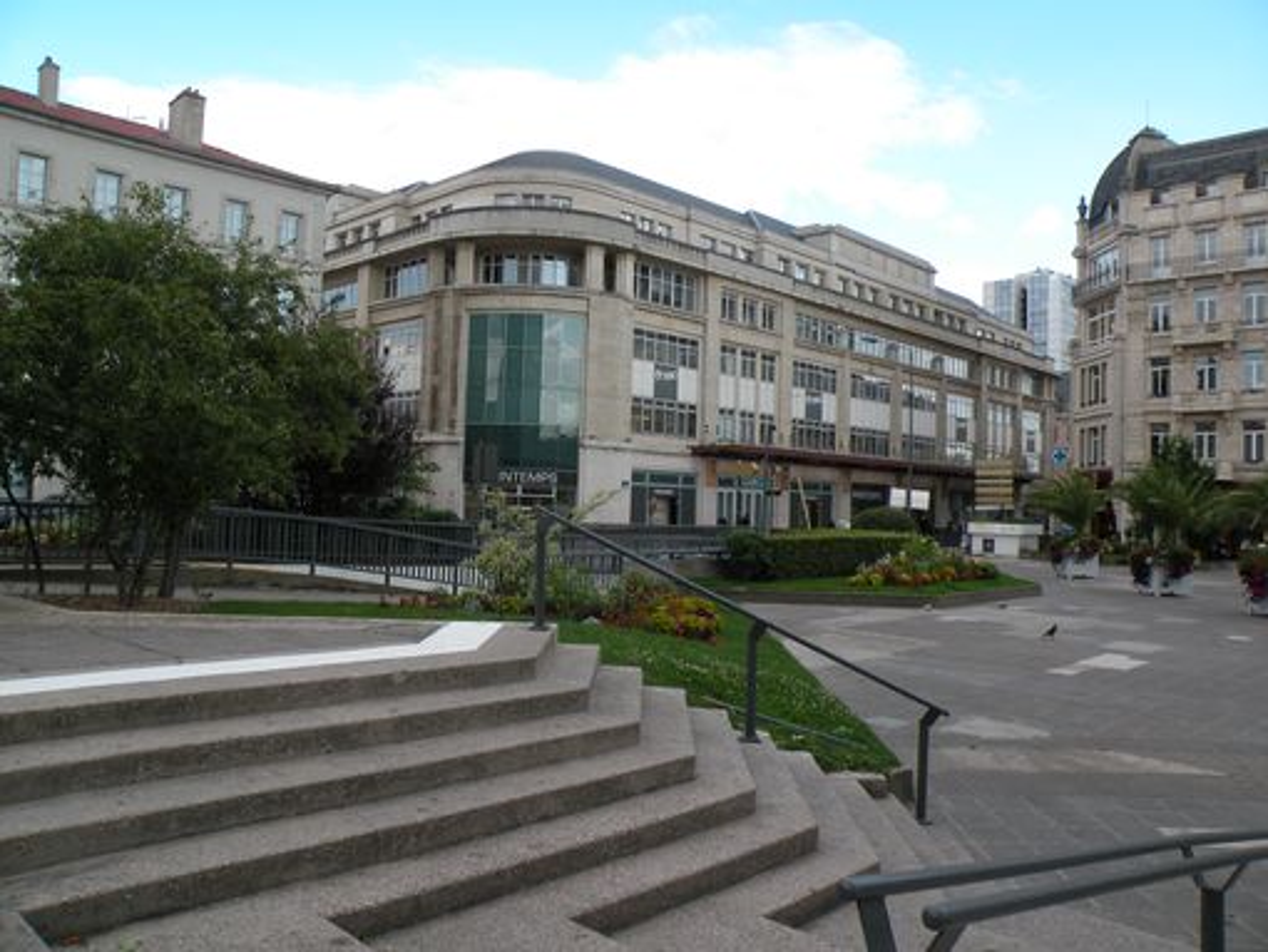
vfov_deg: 51.4
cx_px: 634
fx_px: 989
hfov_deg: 65.3
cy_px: 476
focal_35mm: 27
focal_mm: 4.7
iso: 64
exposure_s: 1/150
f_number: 4.5
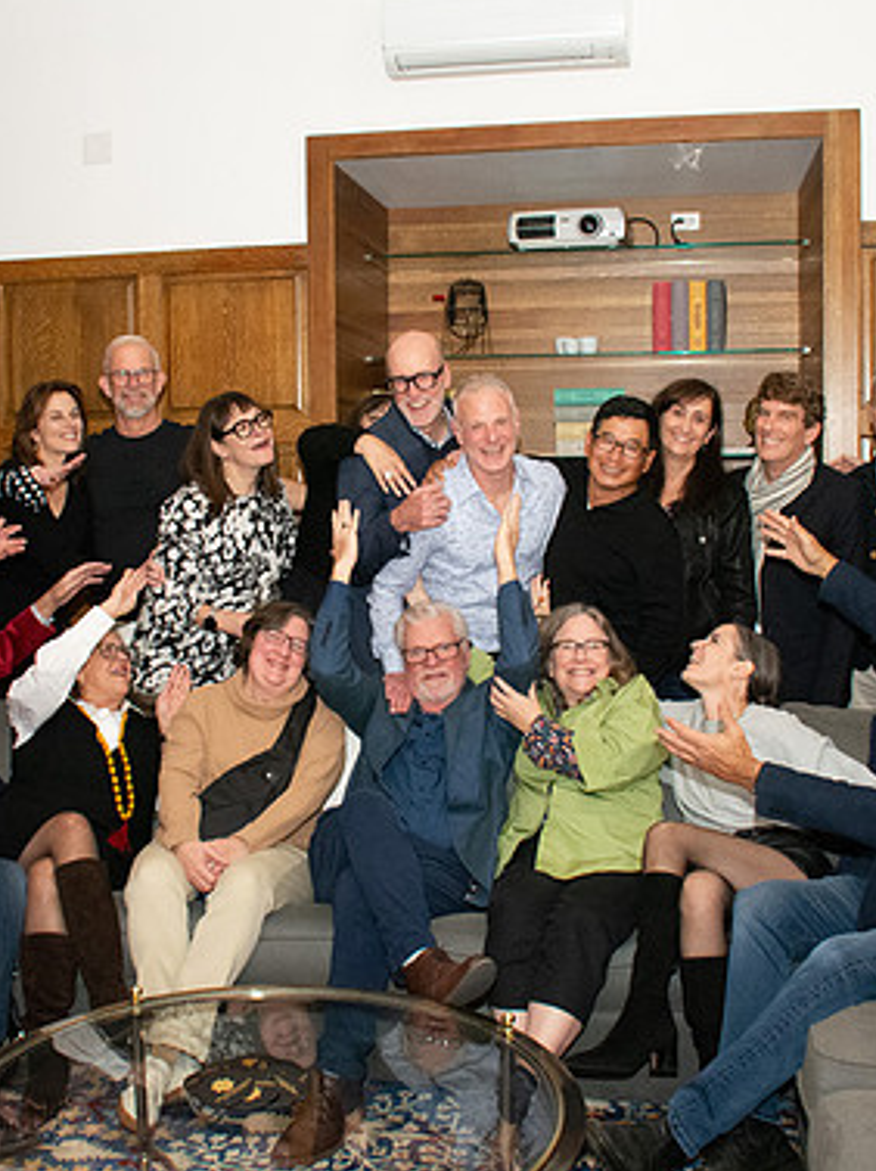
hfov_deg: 35.8
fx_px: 1352
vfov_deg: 46.8
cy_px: 589
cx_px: 367
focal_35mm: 40
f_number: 9
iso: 5000
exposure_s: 1/200
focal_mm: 18
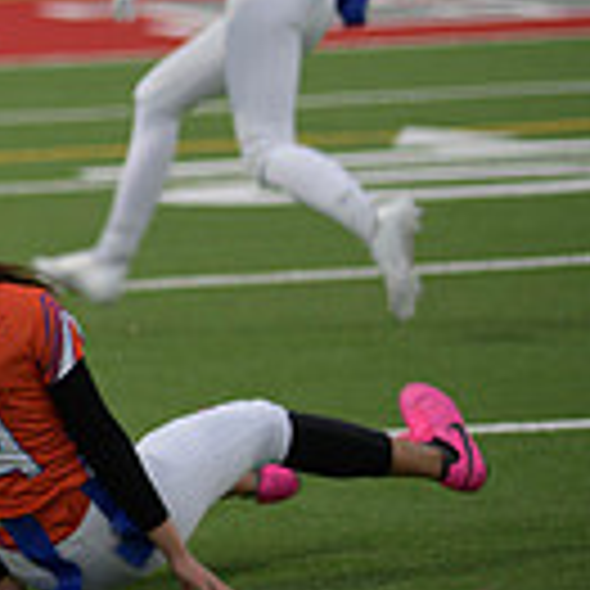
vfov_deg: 4.6
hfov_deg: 4.6
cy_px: -43
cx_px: -694
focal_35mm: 377
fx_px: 7270
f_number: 2.8
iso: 220
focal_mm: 100
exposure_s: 1/200
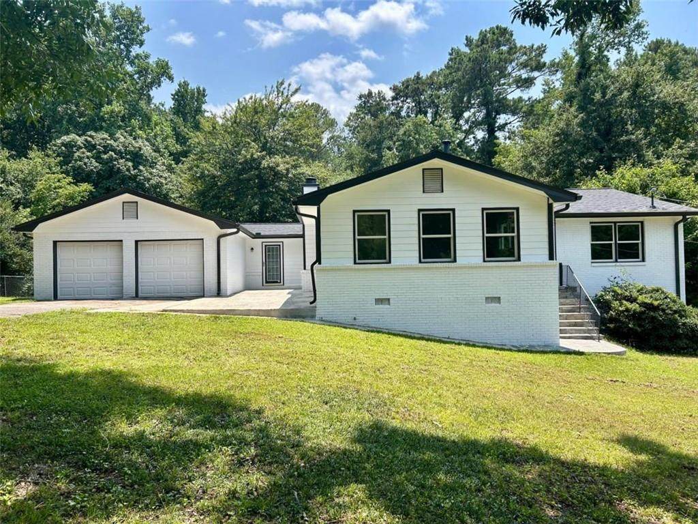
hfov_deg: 67.3
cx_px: 349
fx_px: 524
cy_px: 262
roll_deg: +0.8
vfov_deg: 53.1
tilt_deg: +1.9
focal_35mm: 26
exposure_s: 1/2299
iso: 50
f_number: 1.5
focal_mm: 5.7
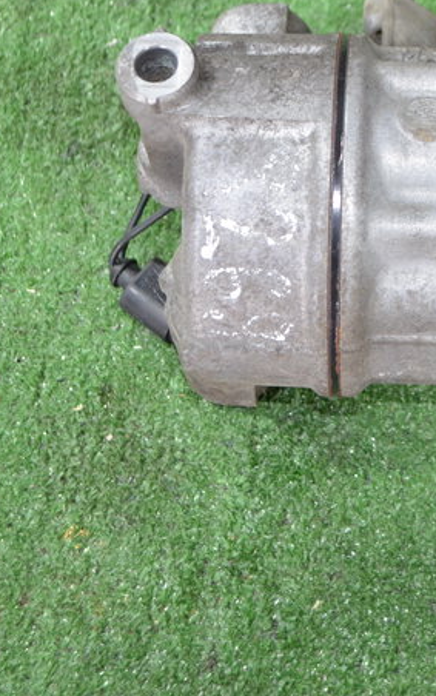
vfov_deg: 26.9
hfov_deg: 16.8
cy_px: 196
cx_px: 425
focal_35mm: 76
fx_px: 1443
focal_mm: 22
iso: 1100
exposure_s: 1/60
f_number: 4
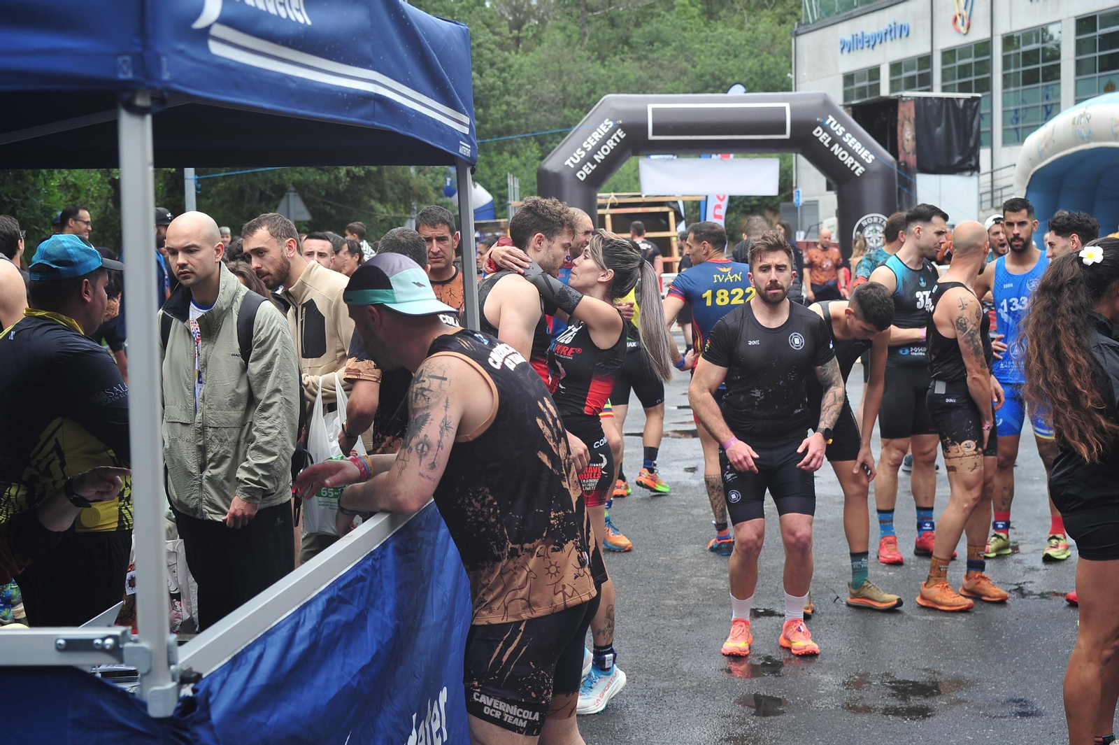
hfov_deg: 28.9
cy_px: 372
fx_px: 2175
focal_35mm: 70
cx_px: 560
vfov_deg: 19.4
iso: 400
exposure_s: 1/400
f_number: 5.6
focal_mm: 70
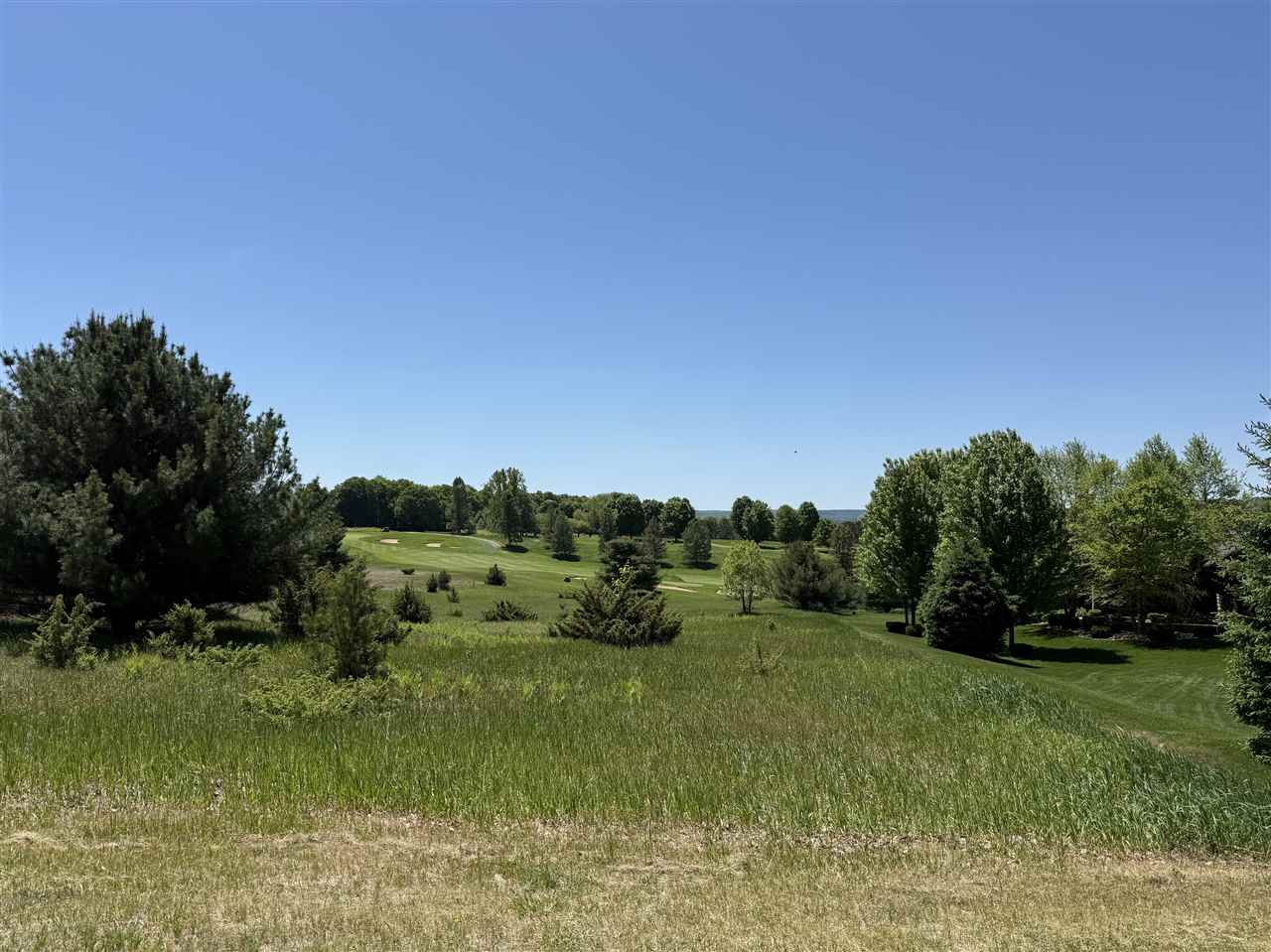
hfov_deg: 71.6
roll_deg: -0.1
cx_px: 636
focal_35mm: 24
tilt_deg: +1.6
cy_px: 476
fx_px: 881
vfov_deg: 56.8
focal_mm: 6.76
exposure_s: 1/6173
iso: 80
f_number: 1.78
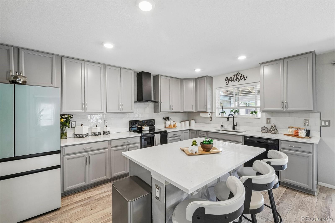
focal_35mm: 15
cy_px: 112
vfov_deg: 77.3
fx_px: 140
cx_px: 168
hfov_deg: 100.4
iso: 800
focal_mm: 10
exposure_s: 1/8
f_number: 8
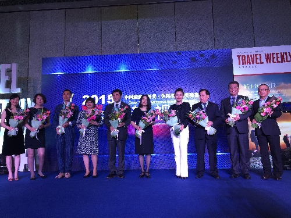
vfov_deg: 48.2
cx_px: 146
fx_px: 244
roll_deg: +1.0
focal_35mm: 29
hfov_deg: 61.7
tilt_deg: +6.9
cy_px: 109
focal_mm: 4.15
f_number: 2.2
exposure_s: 1/30
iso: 32
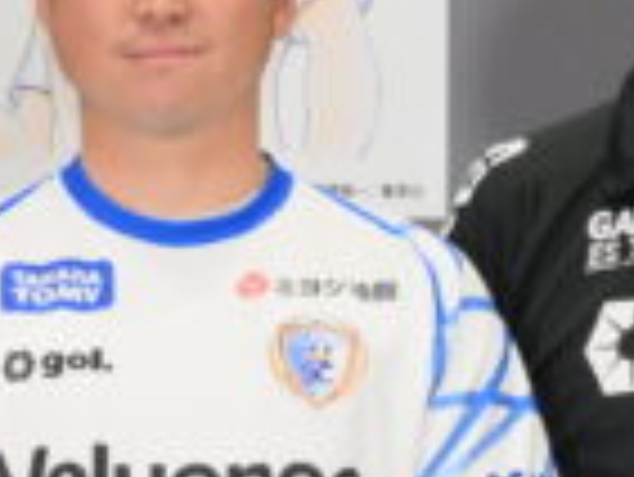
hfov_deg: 4.6
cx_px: -22
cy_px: 828
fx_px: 7956
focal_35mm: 434
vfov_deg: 3.4
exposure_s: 1/160
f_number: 8
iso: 2500
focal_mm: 53
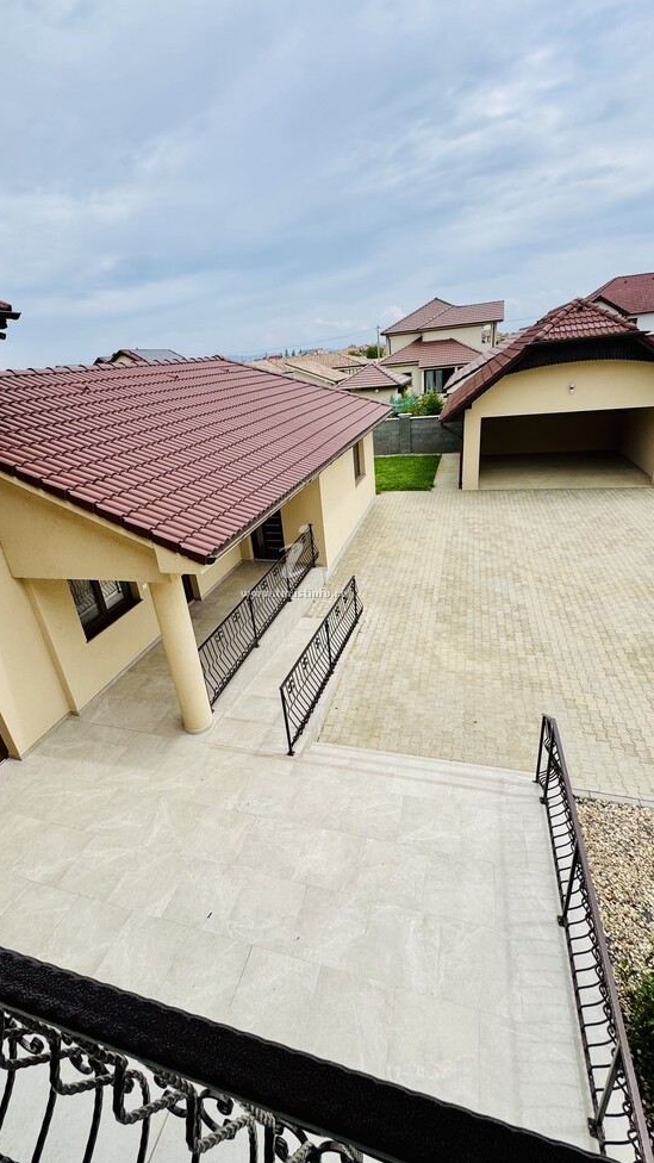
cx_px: 310
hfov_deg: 67.0
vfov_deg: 99.4
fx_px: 493
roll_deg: +5.6
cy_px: 576
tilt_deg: -22.5
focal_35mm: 16
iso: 50
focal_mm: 2.22
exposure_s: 1/2674
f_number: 2.2
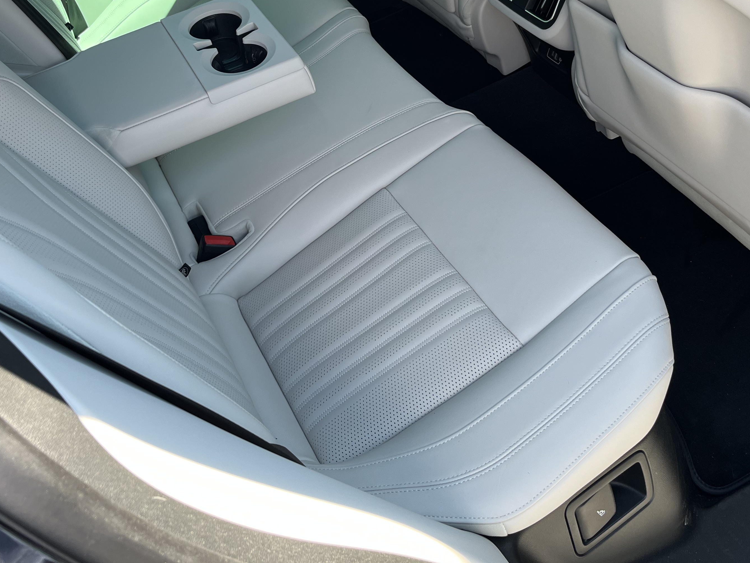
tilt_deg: -39.1
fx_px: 845
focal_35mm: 39
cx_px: 318
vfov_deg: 36.0
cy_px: 142
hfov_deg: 47.7
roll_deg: +7.5
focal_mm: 5.1
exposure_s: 1/192
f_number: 1.6
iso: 40
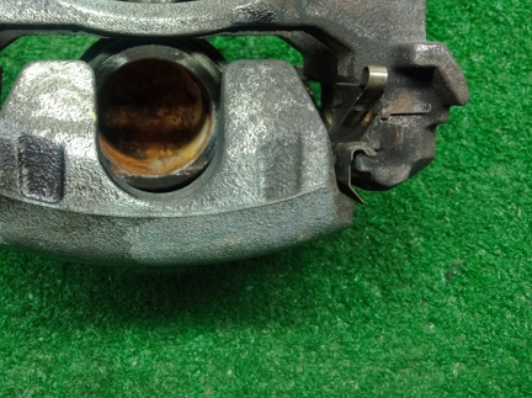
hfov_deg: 46.0
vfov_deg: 35.6
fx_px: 614
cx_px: 169
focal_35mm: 40
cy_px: 135
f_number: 2.2
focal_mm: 3.79
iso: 381
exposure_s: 1/33.3
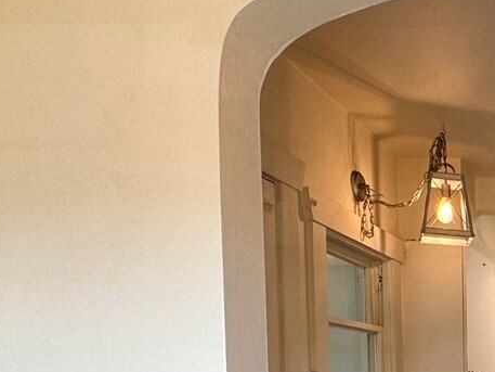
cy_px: 432
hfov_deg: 30.0
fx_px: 701
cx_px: 660
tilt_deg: -4.4
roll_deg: -0.6
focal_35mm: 49
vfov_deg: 26.7
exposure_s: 1/120
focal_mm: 2.22
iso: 80
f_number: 2.2
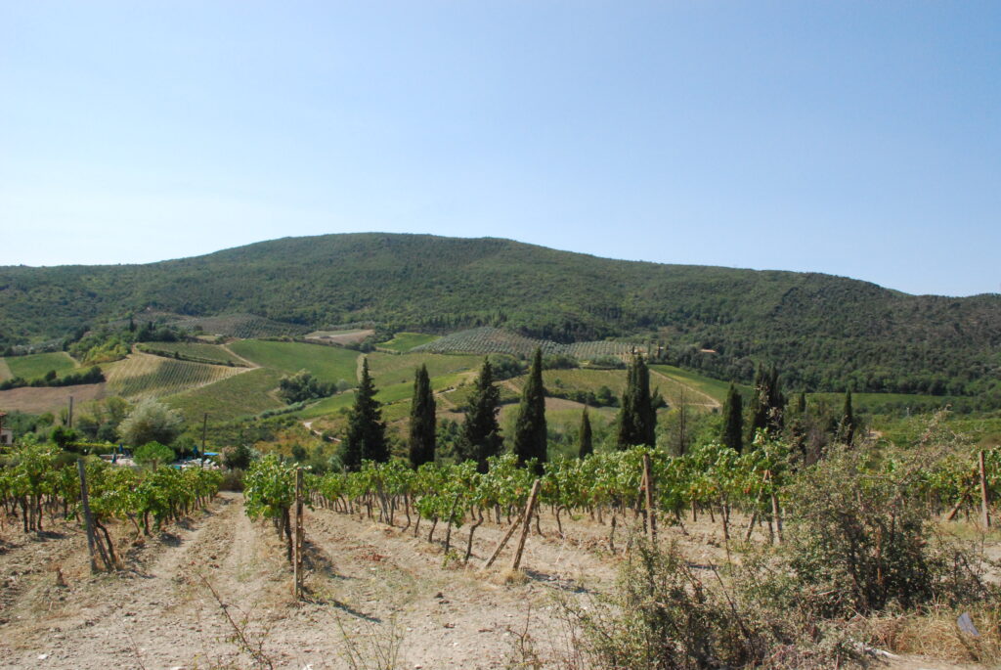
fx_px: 751
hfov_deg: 67.3
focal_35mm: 27
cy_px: 335
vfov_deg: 48.0
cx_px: 500
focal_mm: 18
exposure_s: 1/800
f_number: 13
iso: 1600
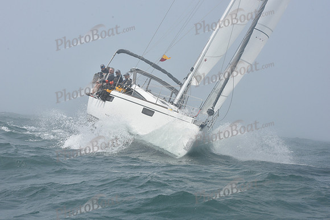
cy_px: 110
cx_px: 165
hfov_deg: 22.1
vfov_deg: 14.9
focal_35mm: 92
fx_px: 843
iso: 320
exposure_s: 1/800
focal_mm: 92
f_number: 13
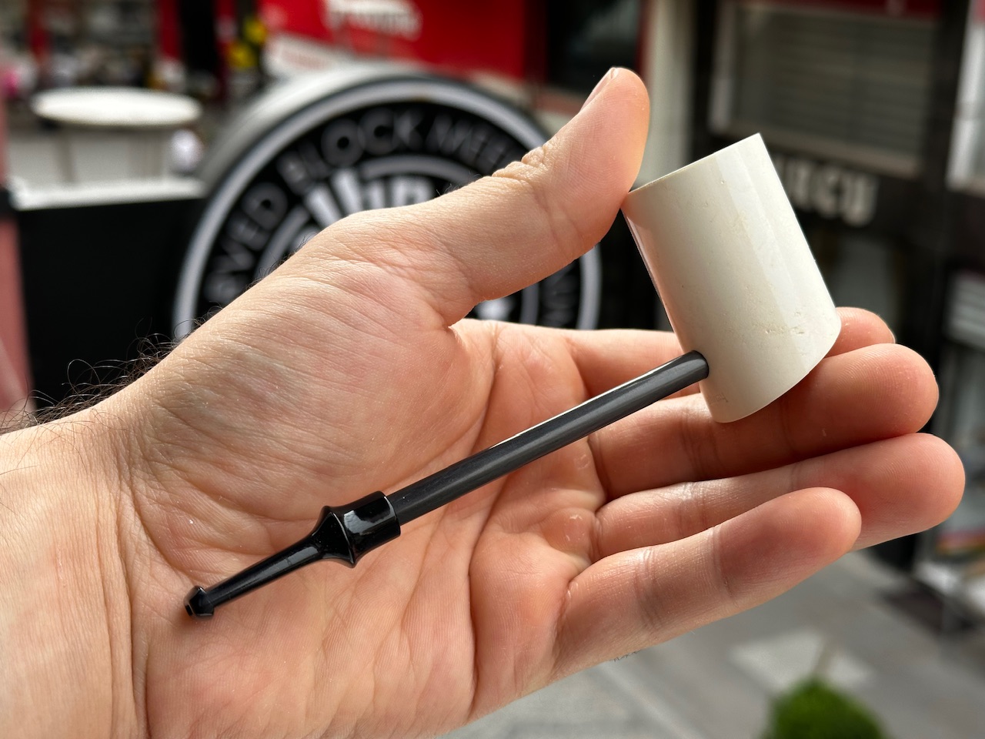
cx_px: 492
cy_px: 370
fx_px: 1366
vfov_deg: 30.3
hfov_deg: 39.7
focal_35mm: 48
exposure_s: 1/919
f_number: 1.78
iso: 64
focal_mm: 6.86
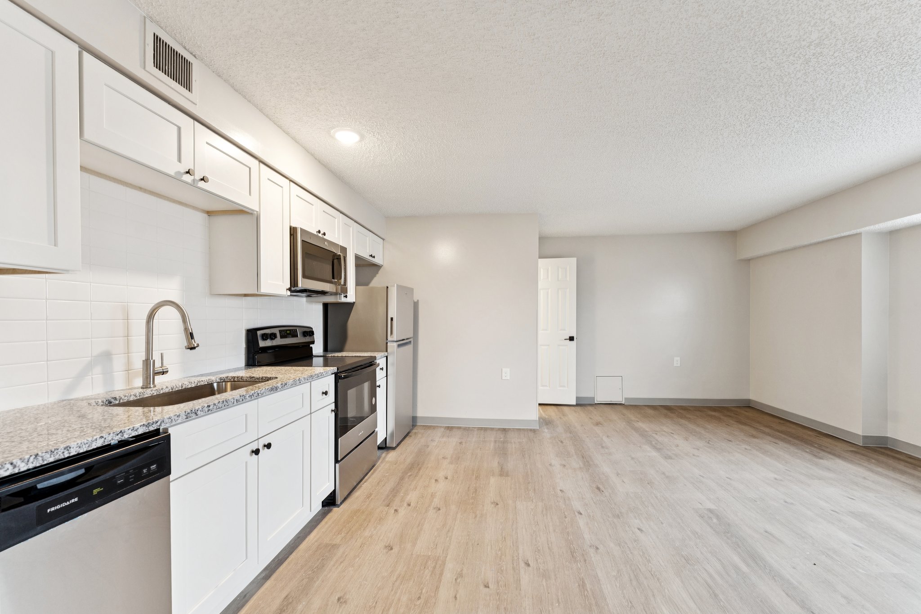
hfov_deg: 104.3
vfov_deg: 81.2
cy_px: 307
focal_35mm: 14
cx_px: 460
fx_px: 358
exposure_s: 1/8
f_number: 6.3
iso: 500
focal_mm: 14
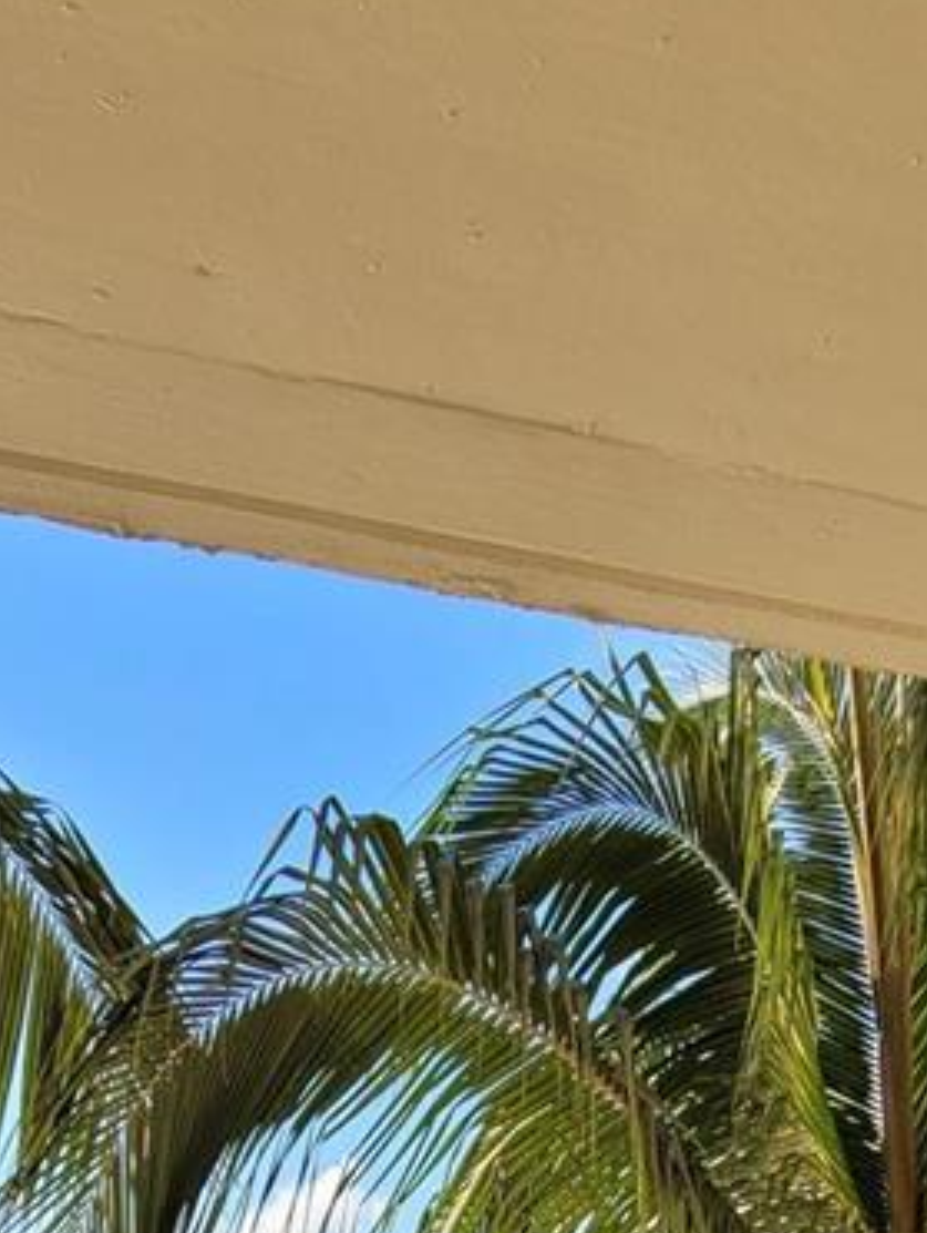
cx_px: 206
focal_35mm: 42
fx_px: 1497
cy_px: 1738
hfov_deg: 33.6
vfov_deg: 30.6
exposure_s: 1/519
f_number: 2.2
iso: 50
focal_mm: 2.2
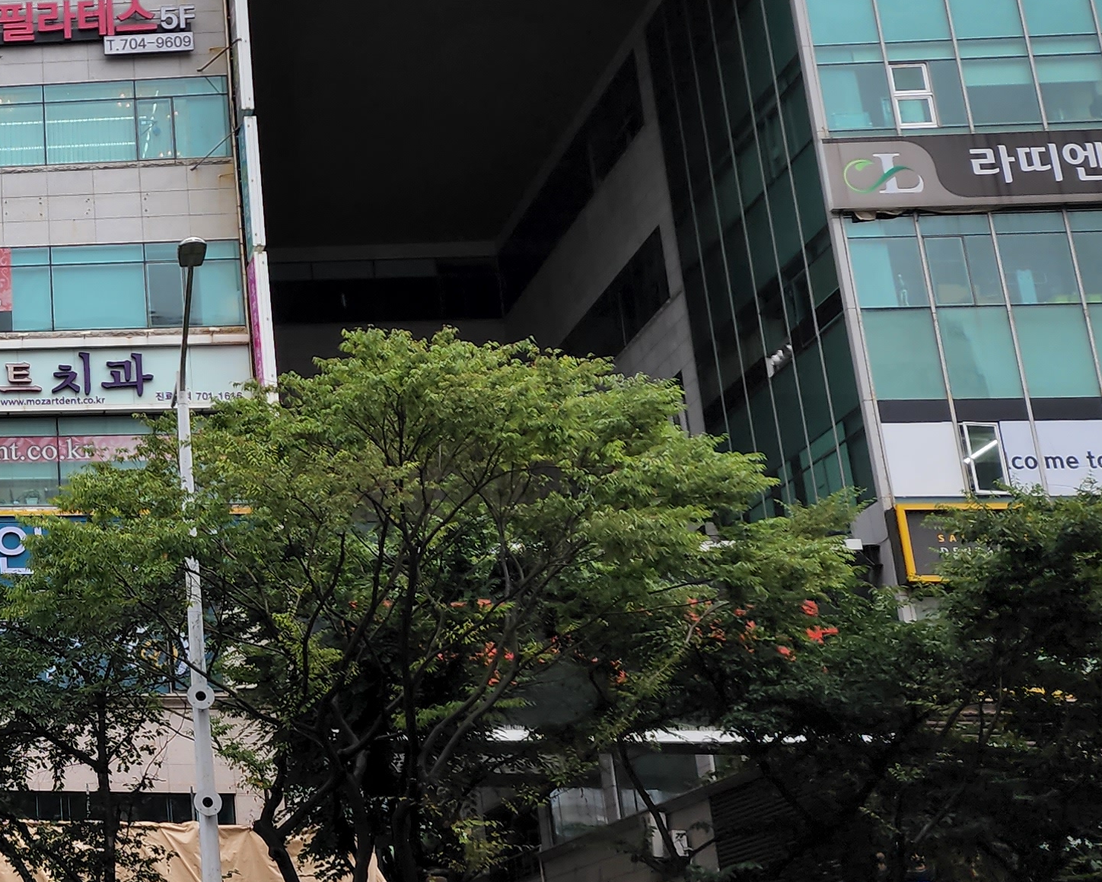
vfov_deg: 24.6
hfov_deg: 26.1
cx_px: -327
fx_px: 2023
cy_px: 379
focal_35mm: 62
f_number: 1.8
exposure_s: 1/180
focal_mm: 6.4
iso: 25
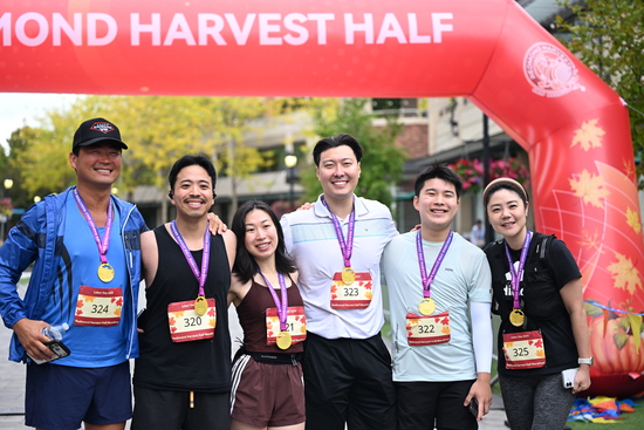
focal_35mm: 70
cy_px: 215
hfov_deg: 28.8
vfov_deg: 19.5
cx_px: 322
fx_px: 1252
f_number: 2.8
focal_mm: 70
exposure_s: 1/1600
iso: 640
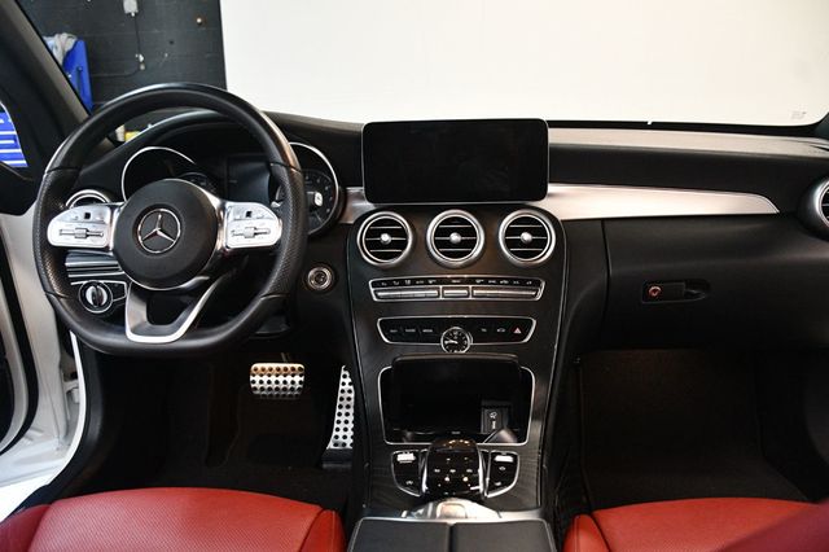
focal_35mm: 30
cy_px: 276
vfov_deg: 43.6
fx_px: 690
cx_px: 414
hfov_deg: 62.0
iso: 3200
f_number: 3.5
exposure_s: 1/100
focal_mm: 20
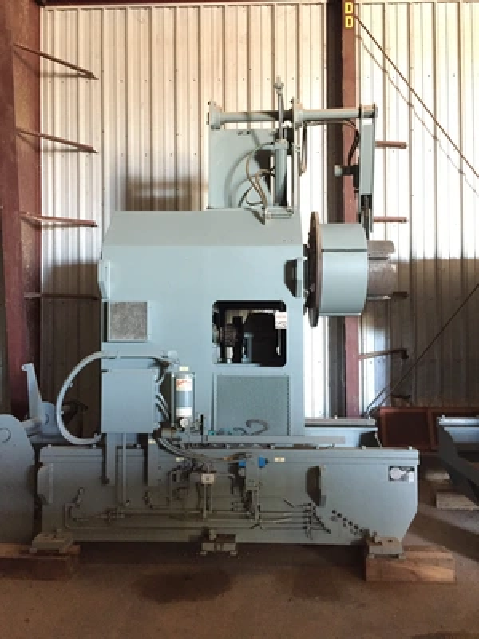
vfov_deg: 61.7
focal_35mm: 29
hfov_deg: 48.2
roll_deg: +0.6
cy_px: 320
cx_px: 240
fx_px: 535
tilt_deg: +0.9
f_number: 2.2
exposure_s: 1/15
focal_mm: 4.15
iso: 400
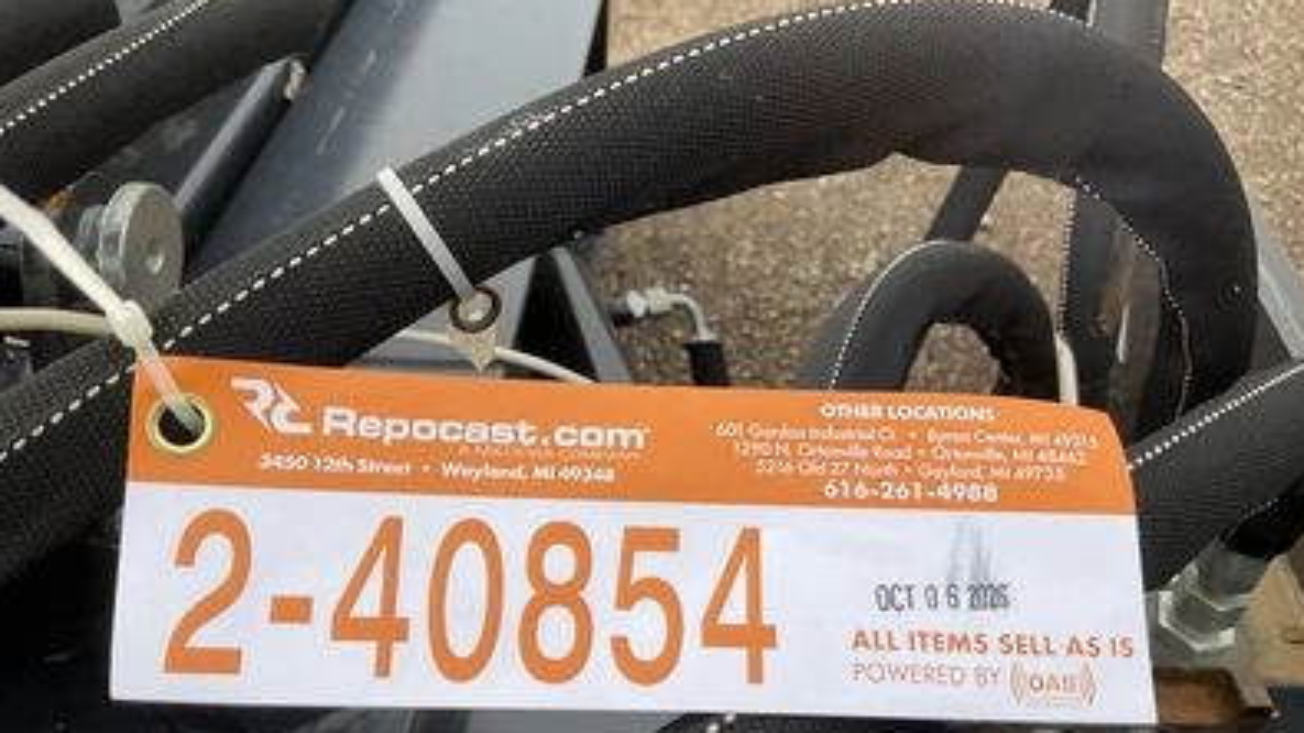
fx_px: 1106
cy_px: 413
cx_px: 657
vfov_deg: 36.6
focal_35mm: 32
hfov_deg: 61.0
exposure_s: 1/1121
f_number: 1.8
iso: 25
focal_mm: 3
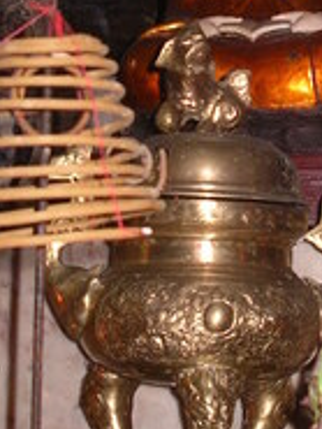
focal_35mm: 104
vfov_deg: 18.7
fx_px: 1288
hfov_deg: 14.2
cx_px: 241
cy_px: 90
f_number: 2.8
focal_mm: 7.8
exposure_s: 1/40
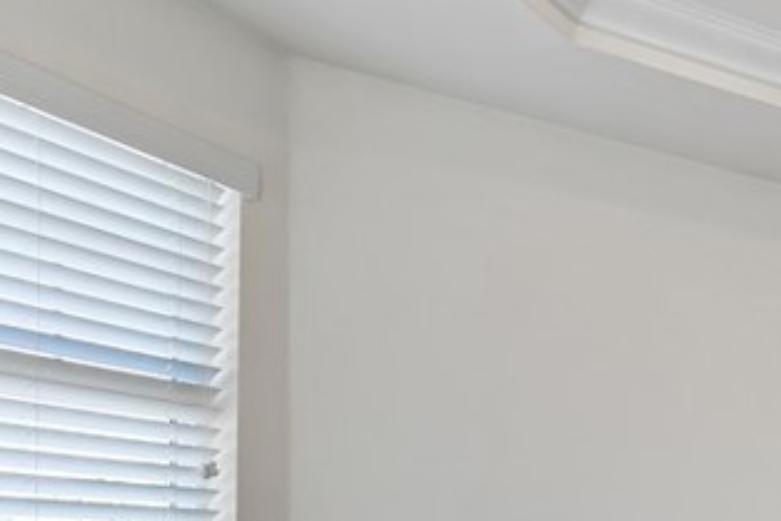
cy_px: 585
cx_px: 1150
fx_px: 1063
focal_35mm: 49
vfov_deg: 25.4
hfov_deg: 28.1
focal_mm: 15
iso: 250
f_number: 4
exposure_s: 1/60
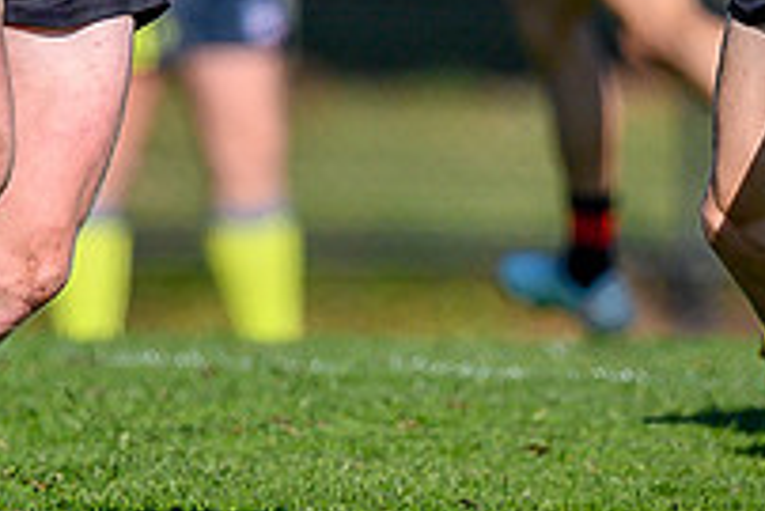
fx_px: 63985
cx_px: 477
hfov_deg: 0.7
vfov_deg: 0.5
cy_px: 101
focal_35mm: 3009
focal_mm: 500
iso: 160
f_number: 4
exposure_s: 1/2500
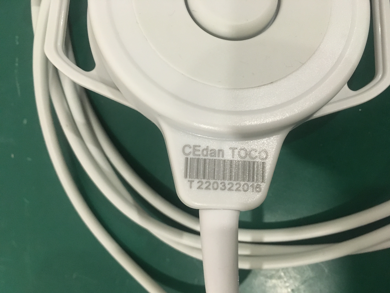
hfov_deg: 61.7
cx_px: 195
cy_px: 146
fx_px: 327
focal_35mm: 29
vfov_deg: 48.2
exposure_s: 1/17
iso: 250
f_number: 2.2
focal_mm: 4.15
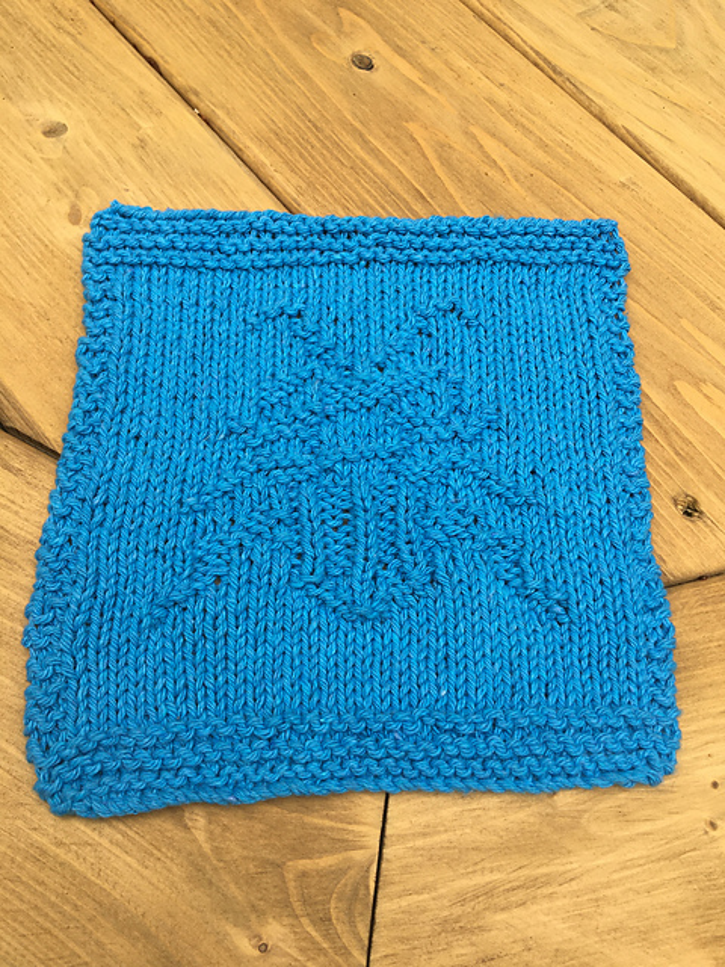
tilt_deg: -65.5
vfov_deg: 61.7
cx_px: 362
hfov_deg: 48.2
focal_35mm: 29
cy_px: 484
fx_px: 810
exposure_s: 1/348
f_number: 2.2
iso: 25
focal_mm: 4.15
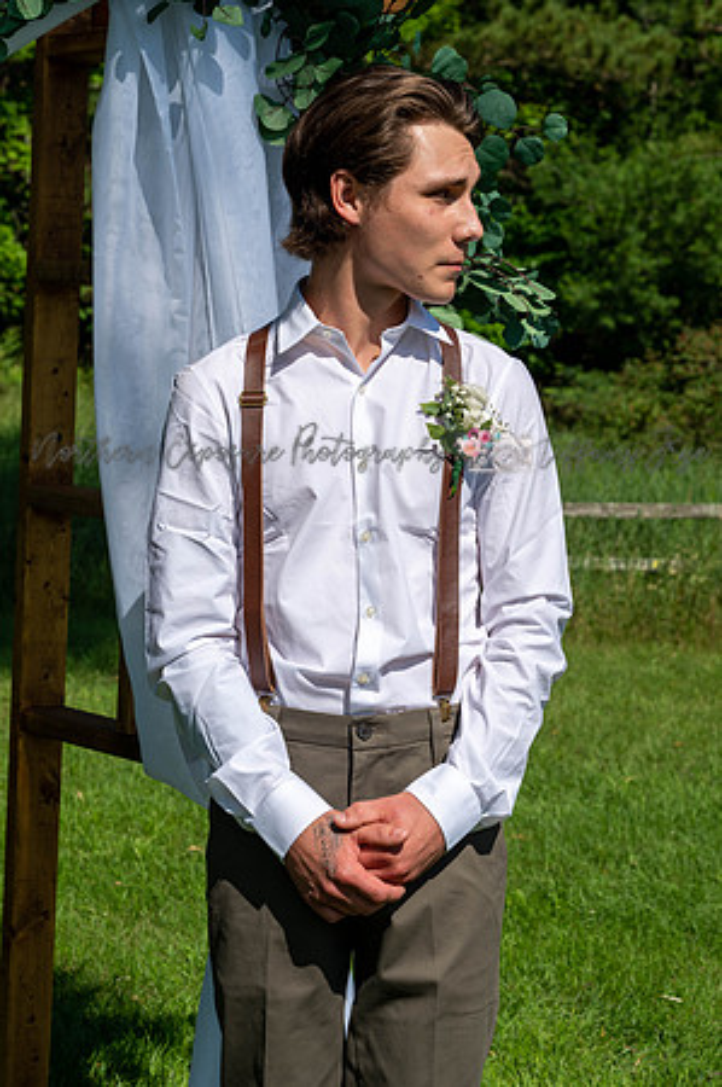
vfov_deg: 28.9
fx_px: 2111
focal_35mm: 70
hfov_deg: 19.4
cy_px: 544
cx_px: 361
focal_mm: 70
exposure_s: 1/500
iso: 100
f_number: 9
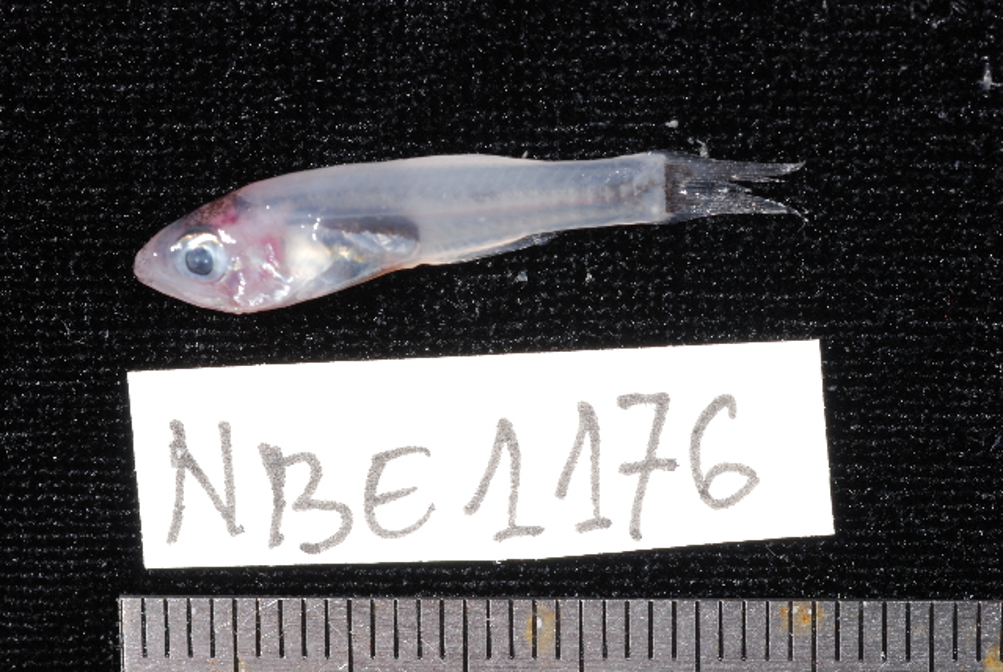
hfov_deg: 22.6
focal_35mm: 90
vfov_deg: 15.2
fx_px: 2511
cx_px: 502
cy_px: 336
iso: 200
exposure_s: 1/80
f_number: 25
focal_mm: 60
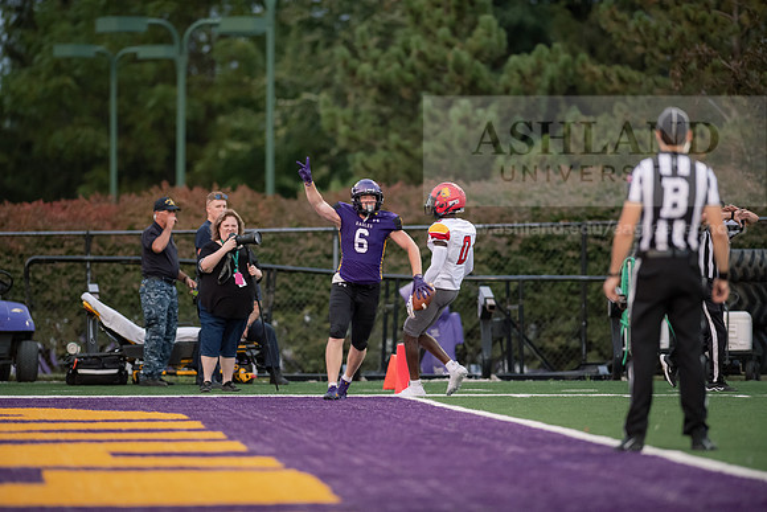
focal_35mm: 300
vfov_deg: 4.6
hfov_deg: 6.9
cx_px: 384
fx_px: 6393
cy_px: 256
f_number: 2.8
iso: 2500
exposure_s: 1/800
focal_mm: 300
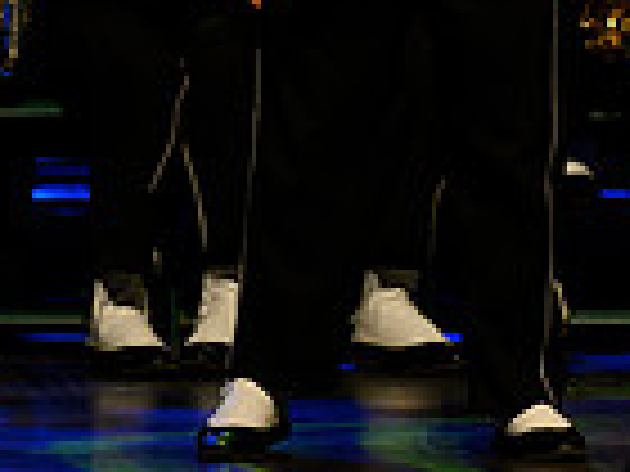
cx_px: 612
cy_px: -521
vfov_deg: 1.6
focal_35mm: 924
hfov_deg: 2.1
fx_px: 16817
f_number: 4
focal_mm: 300
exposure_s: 1/500
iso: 5000
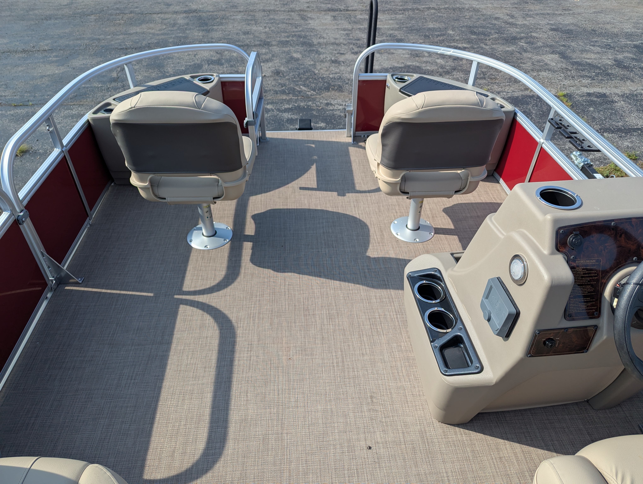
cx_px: 322
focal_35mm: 24
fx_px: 446
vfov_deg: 56.9
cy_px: 242
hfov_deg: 71.5
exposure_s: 1/1742
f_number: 1.85
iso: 43
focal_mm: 6.81
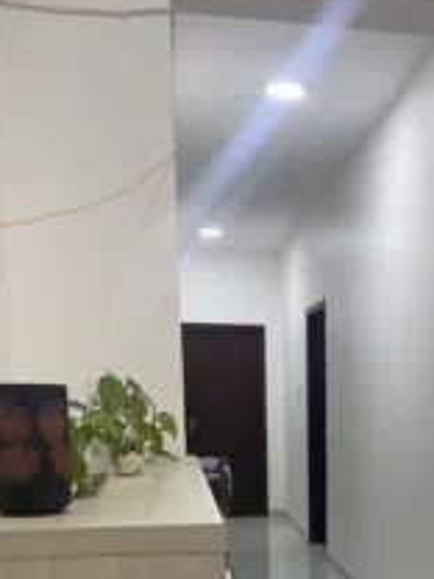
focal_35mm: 50
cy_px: 540
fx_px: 836
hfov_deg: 28.3
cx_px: 362
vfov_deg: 35.5
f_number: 1.8
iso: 160
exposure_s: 1/50
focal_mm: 4.25
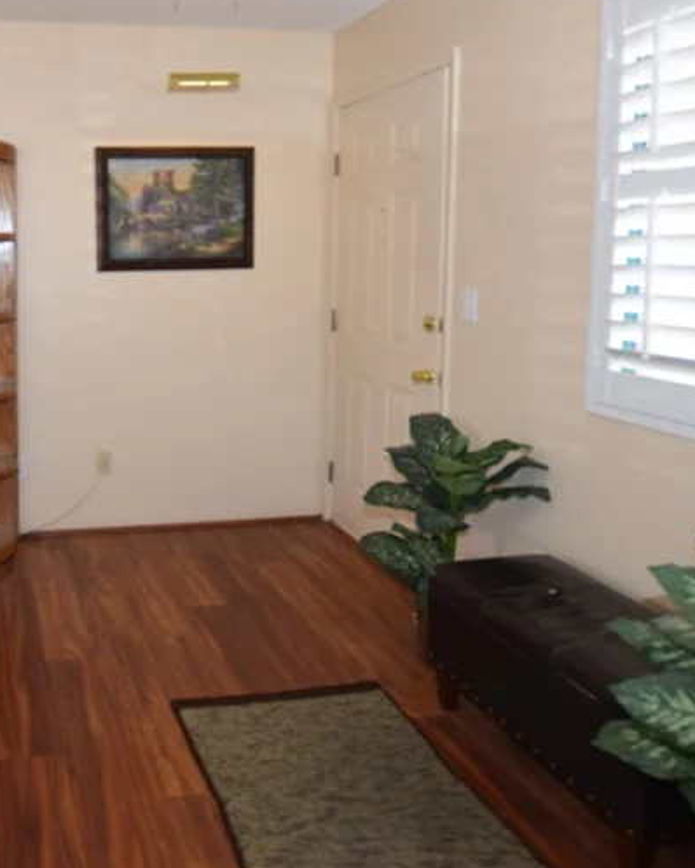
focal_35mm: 29
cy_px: 322
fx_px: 745
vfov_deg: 59.6
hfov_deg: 45.9
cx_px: 87
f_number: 4
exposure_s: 1/60
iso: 800
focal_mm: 10
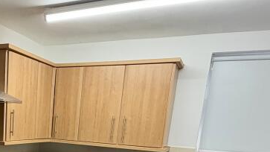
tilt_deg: -13.0
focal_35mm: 43
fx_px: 308
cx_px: 32
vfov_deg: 24.6
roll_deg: -3.0
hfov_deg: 43.6
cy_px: 190
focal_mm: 2.22
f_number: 2.2
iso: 160
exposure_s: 1/100
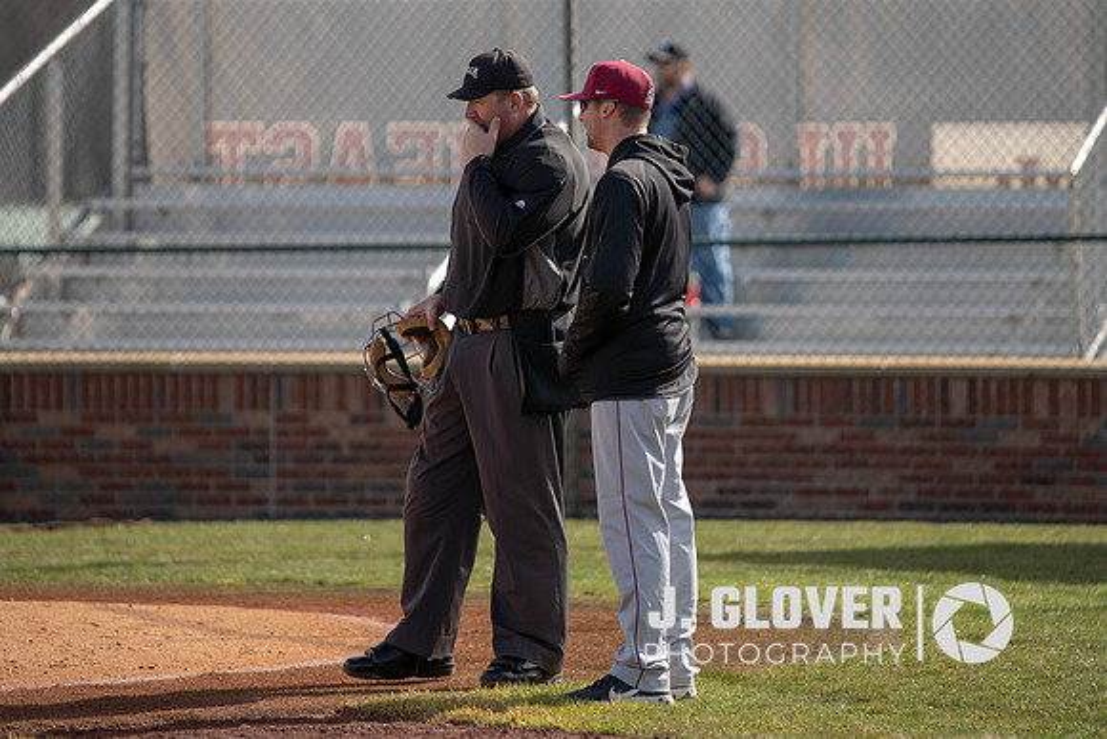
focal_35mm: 280
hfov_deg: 7.3
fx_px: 8618
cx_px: 575
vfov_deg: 4.9
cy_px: 207
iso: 200
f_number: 2.8
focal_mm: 191
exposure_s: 1/1000
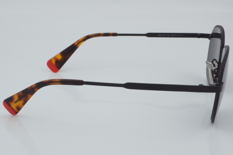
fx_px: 485
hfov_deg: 27.0
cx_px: 116
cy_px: 78
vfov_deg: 18.2
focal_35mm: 75
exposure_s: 1/3
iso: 100
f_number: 32
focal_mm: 50
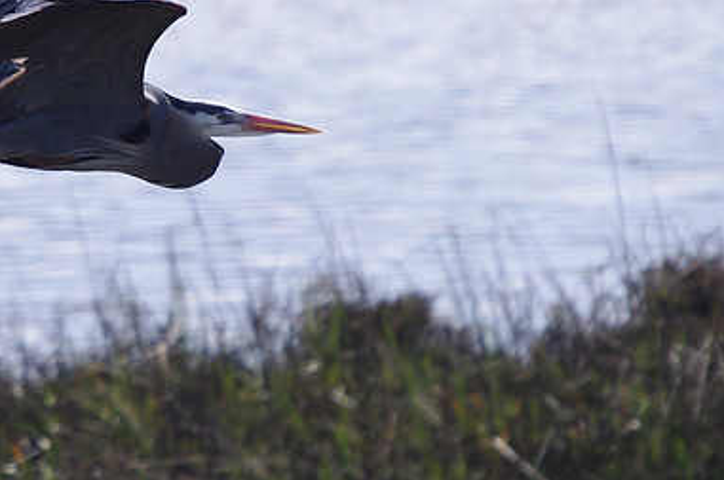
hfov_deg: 2.2
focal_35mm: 958
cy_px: 120
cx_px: 200
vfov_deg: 1.4
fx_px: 19242
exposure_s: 1/1000
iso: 400
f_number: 8
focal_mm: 420
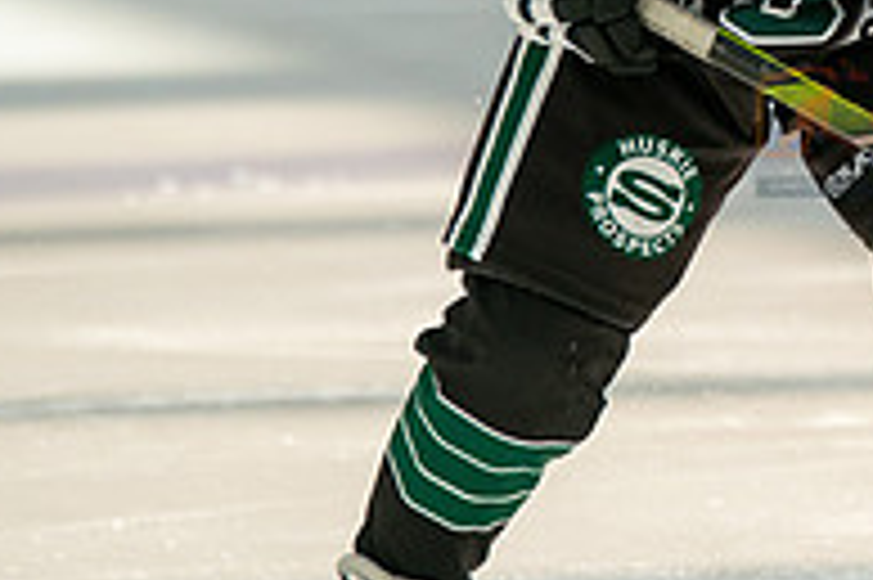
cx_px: 950
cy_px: -33
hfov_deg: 1.9
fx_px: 25804
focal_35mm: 1065
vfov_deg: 1.3
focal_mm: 300
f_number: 3.5
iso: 1600
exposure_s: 1/4000
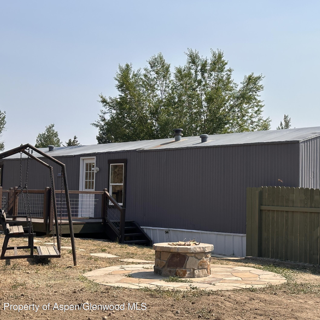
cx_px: 198
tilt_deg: +3.4
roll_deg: -1.2
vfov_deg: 28.6
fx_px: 628
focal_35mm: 60
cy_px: 152
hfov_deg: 28.5
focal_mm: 6.86
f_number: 1.78
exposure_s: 1/5882
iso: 64
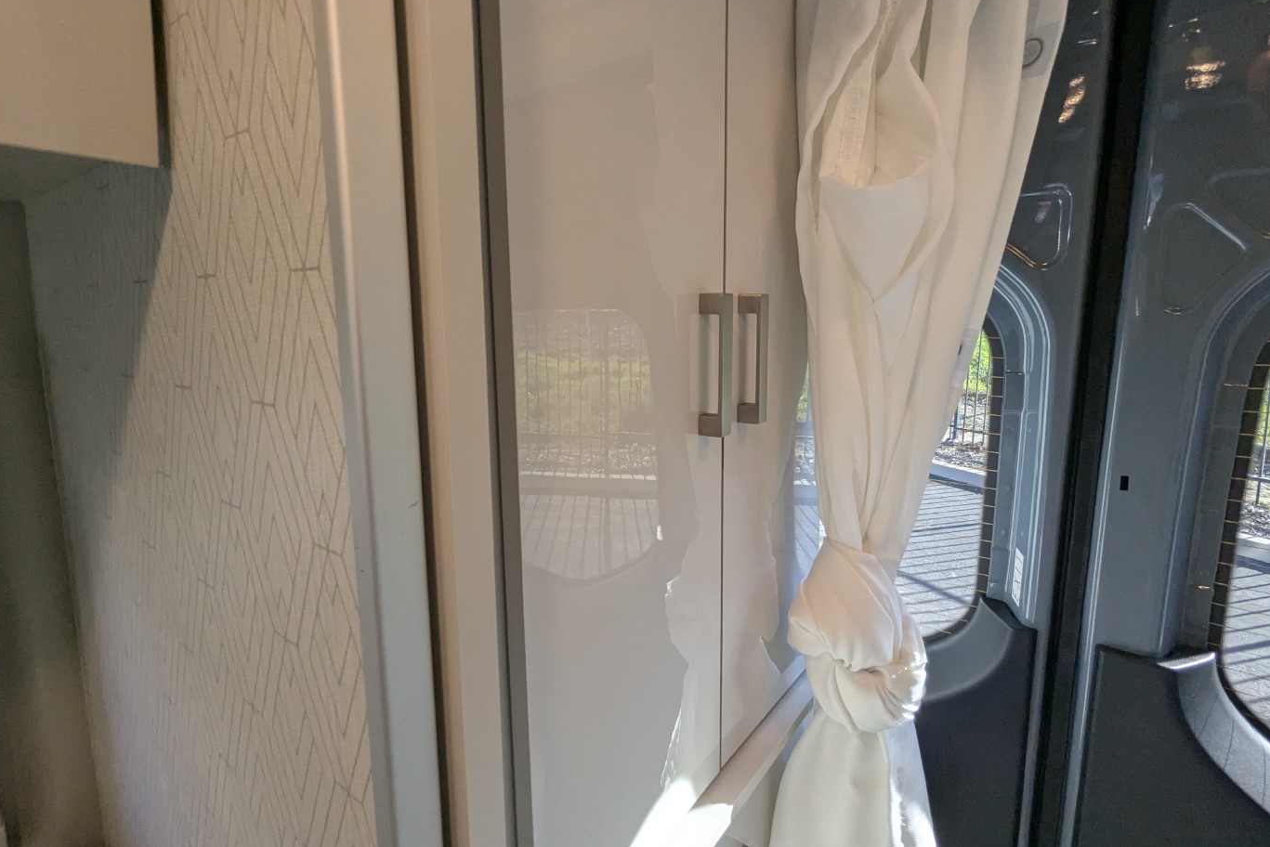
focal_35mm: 17
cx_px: 623
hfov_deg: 93.3
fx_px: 600
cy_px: 403
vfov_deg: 70.4
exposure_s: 1/253
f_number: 2.2
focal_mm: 2.35
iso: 196
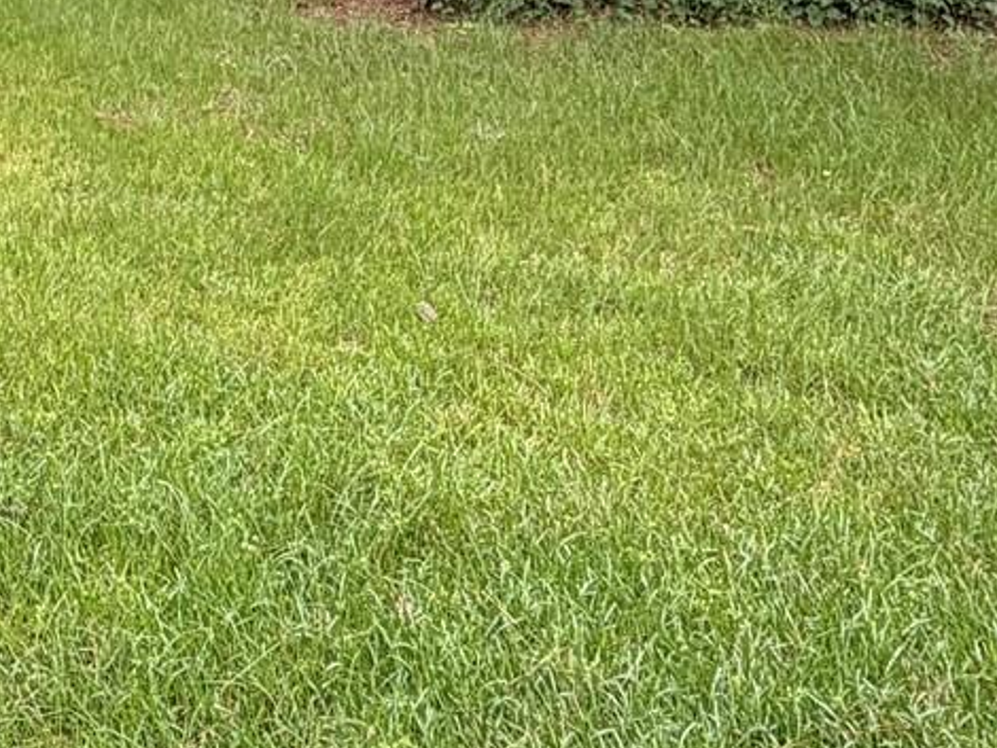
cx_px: 132
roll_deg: -3.3
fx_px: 1758
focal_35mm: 61
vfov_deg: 21.0
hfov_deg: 30.5
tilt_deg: -1.2
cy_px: -322
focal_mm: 2.22
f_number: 2.2
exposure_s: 1/211
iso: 64
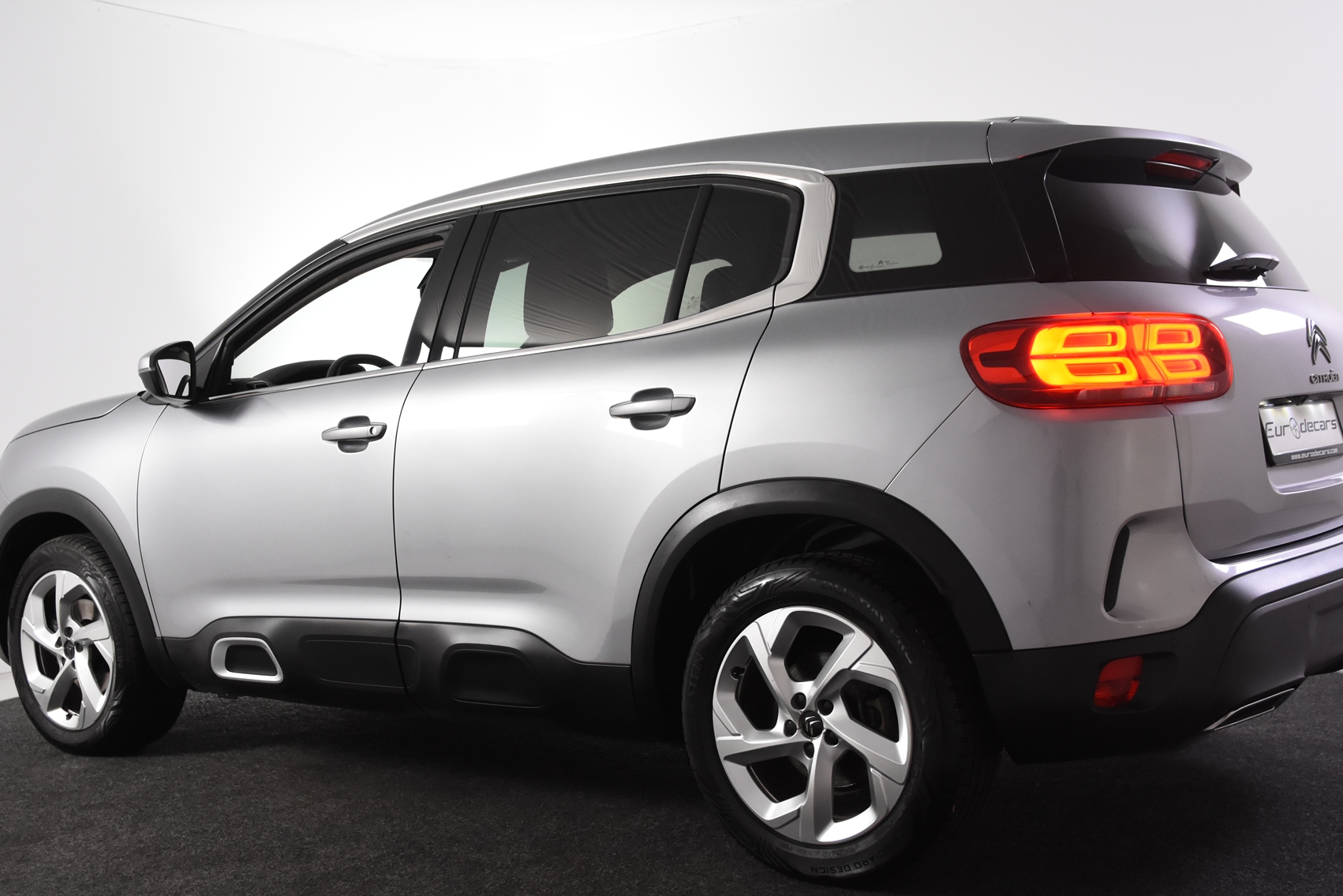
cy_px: 493
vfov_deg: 30.5
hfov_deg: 44.5
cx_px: 681
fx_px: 1641
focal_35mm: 44
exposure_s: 1/100
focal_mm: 26
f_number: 5
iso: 1600
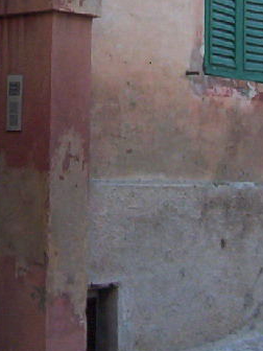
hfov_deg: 11.7
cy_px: -86
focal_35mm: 127
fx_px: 1287
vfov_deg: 14.9
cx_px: 148
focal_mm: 5.54
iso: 100
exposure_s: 1/324
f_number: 2.76
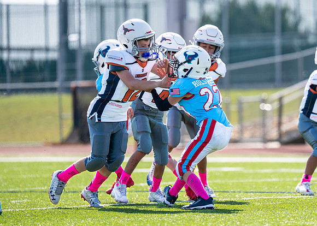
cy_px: 95
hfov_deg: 7.1
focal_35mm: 282
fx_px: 2542
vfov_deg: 5.1
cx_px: 224
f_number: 2.8
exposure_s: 1/1250
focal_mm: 200
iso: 100
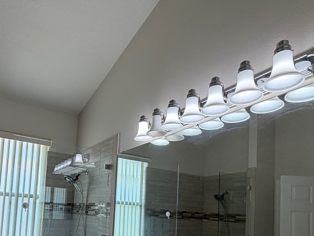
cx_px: 114
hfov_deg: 62.4
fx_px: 254
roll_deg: -3.0
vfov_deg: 46.4
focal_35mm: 28
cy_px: 197
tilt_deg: +1.9
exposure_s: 1/120
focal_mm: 2.22
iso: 100
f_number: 2.2
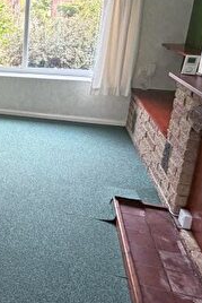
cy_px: 102
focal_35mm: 38
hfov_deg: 29.1
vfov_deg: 49.8
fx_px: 319
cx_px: -54
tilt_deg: -15.9
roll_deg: +1.5
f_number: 2.2
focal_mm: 2.22
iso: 250
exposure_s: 1/121
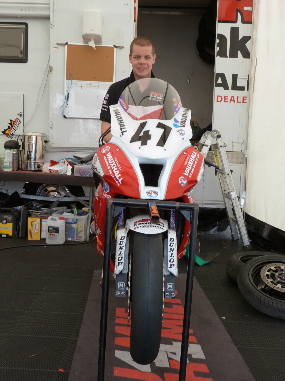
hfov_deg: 38.7
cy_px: 190
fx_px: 406
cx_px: 142
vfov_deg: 50.1
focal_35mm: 37
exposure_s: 1/100
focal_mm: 6.5
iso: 100
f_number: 3.1
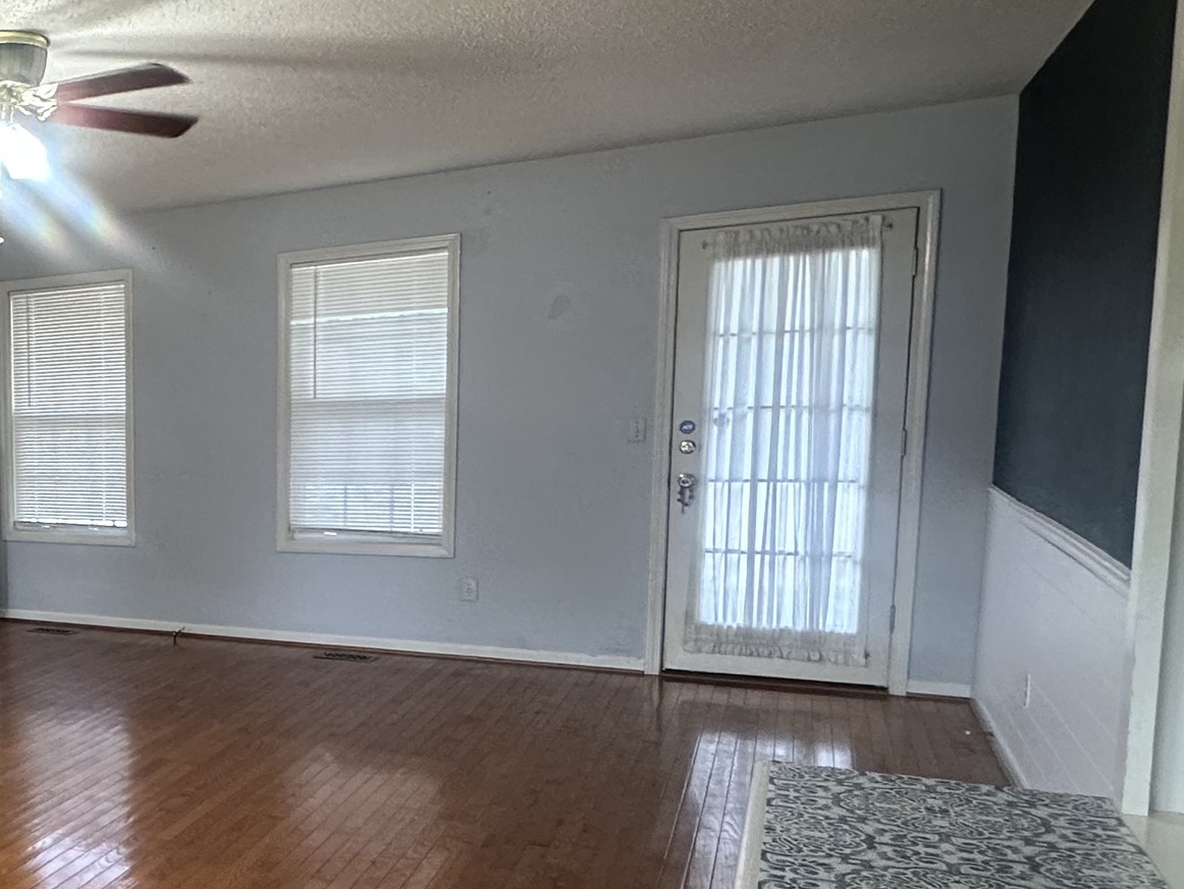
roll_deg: +2.4
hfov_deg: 39.3
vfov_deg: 38.4
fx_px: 1266
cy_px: 562
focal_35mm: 37
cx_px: -170
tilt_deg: -7.1
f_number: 2.2
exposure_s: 1/120
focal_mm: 2.22
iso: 200
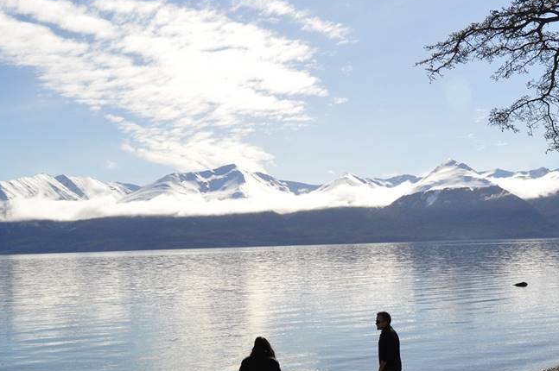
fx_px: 1381
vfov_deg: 15.2
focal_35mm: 89
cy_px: 289
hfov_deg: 22.5
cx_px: 470
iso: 400
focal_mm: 32
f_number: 8
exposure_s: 1/1600
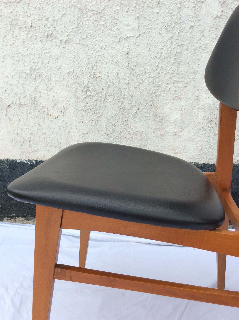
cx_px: 120
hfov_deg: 44.1
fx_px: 295
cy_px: 160
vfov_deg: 56.9
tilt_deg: -14.8
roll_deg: -1.6
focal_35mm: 32
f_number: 2.4
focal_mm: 3.3
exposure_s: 1/743
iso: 32
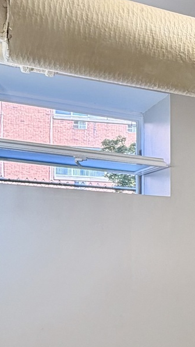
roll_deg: -1.3
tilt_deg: -3.6
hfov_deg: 19.1
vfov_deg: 33.5
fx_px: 543
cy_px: 315
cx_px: 244
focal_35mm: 59
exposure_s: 1/120
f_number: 2.2
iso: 125
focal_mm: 2.22
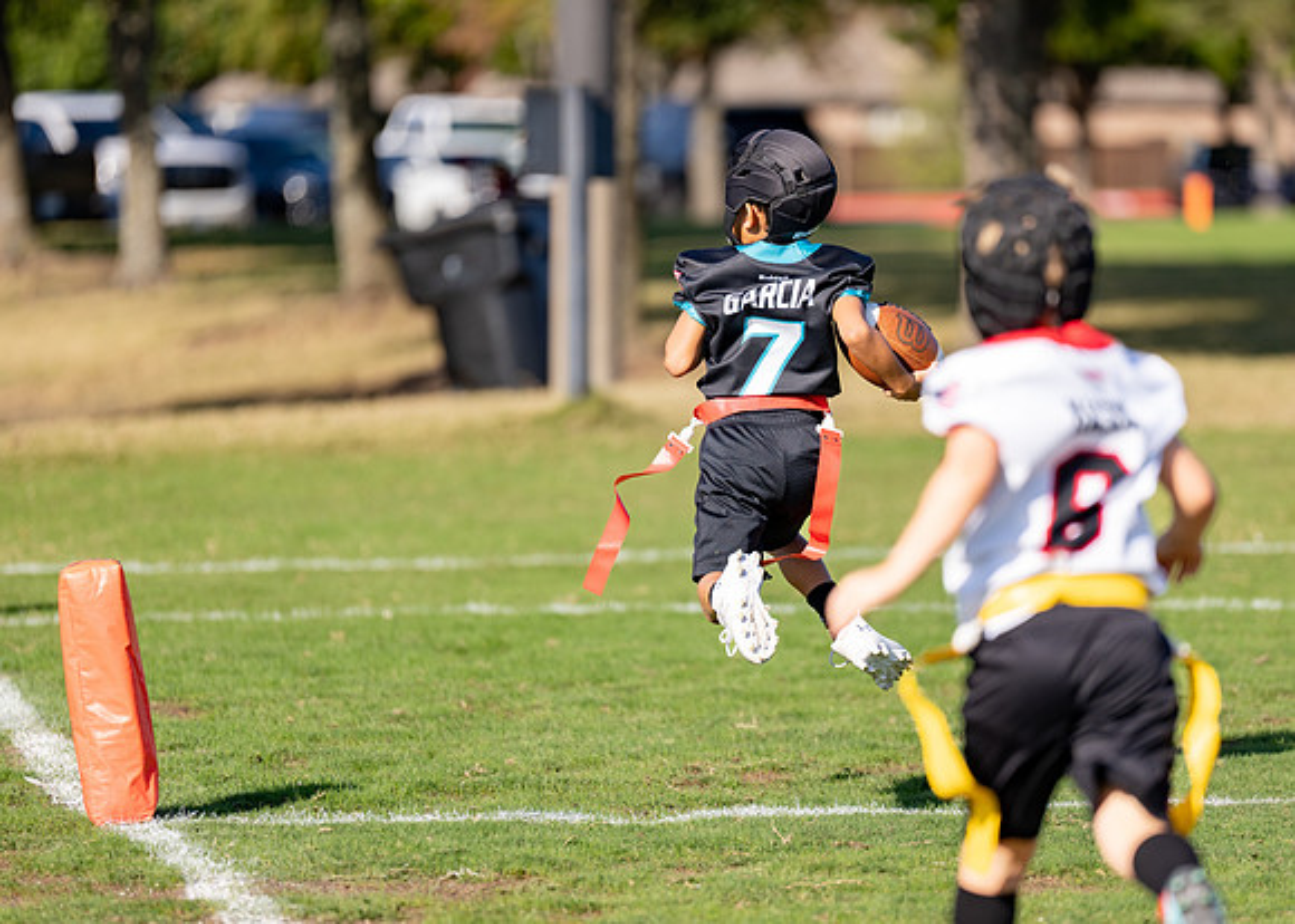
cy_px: 517
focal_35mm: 248
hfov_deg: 8.1
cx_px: 793
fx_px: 9136
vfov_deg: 5.8
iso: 160
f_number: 2.8
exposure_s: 1/2000
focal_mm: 200
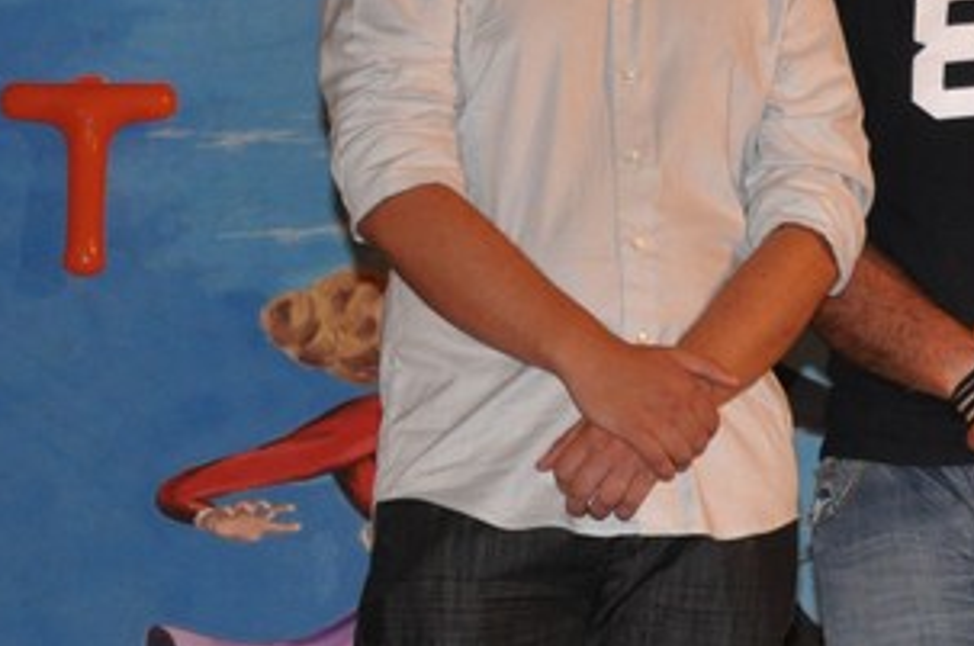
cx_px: 1173
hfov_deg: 7.7
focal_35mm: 264
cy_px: -48
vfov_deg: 5.2
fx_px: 7131
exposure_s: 1/60
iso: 800
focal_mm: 52
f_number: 5
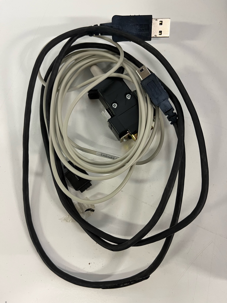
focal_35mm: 26
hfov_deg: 53.0
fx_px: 227
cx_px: 114
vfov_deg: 67.3
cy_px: 152
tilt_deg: -79.2
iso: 200
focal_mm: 5.1
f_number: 1.6
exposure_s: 1/50
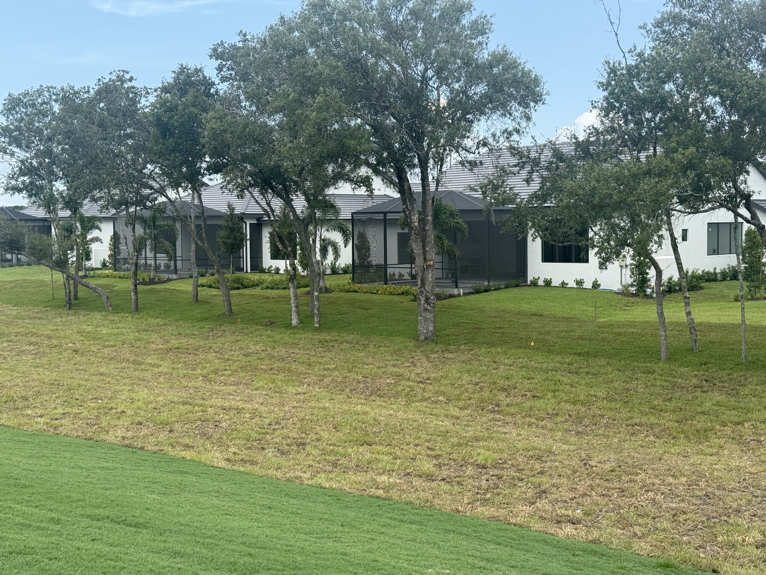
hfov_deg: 39.7
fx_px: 1062
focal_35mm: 48
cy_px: 288
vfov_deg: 30.3
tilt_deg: -3.2
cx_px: 383
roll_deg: +0.3
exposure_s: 1/2667
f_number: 1.78
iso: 80
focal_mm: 6.76
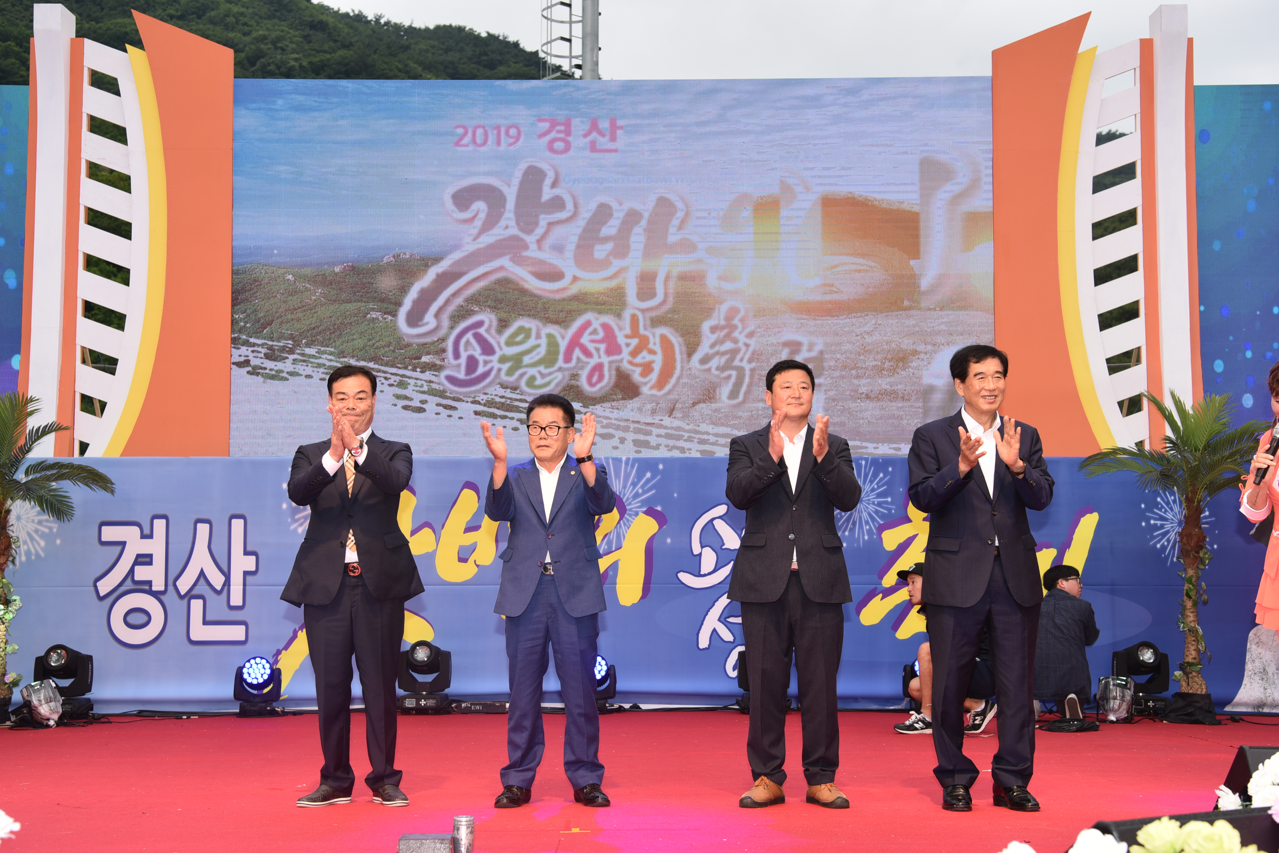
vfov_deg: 27.0
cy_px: 426
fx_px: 1776
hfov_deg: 39.6
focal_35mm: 50
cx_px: 640
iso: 220
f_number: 5.6
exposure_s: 1/125
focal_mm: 50
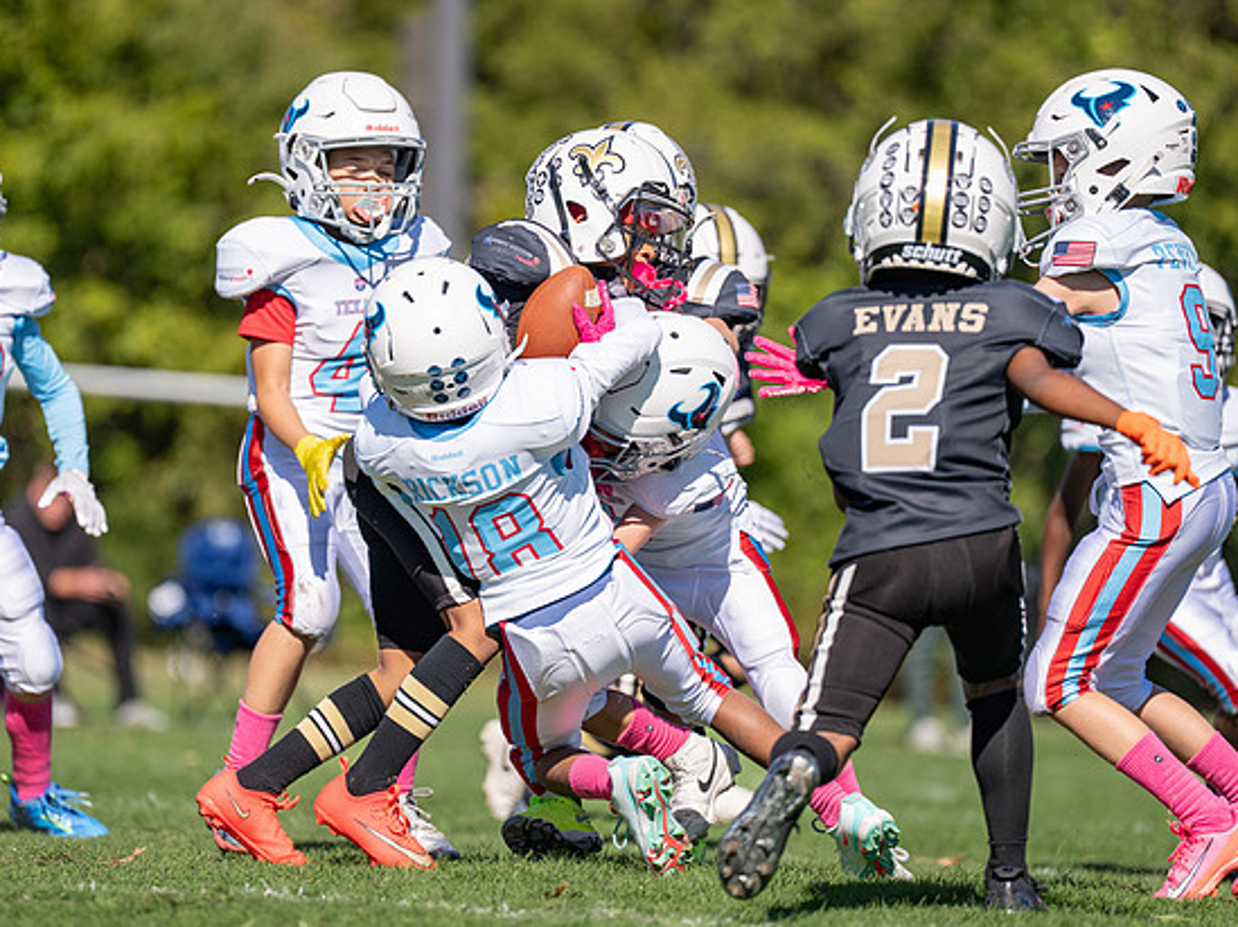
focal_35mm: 297
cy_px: 440
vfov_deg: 5.0
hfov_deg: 6.7
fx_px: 10615
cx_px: 541
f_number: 2.8
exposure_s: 1/2500
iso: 100
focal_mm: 200
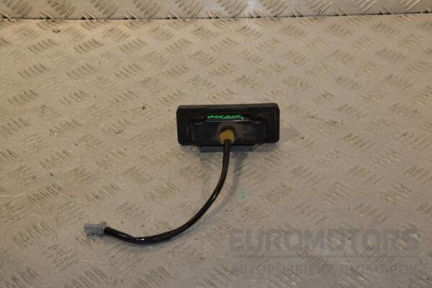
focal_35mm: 68
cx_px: 216
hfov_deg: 29.9
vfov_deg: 20.2
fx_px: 810
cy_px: 144
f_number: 10
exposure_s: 1/200
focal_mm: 45
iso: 800
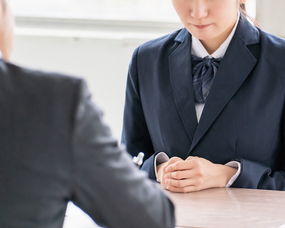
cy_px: 50
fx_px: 1822
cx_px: 218
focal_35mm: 216
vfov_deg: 7.2
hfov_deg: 8.9
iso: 500
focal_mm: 116
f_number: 2.8
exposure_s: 1/500
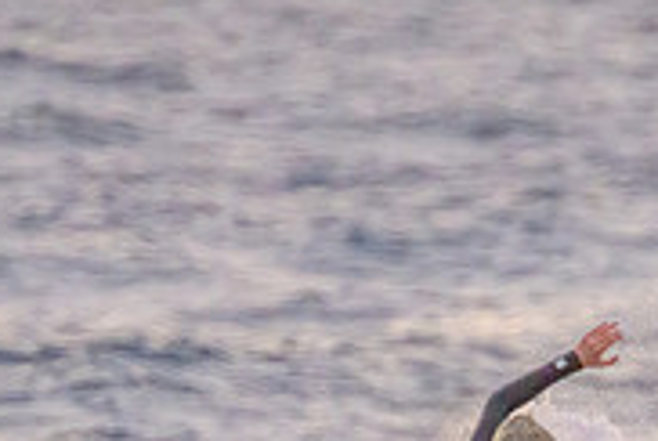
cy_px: 602
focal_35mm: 2545
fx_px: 46592
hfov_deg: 0.8
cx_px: 506
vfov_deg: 0.5
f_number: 11
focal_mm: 800
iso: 14400
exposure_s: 1/1600
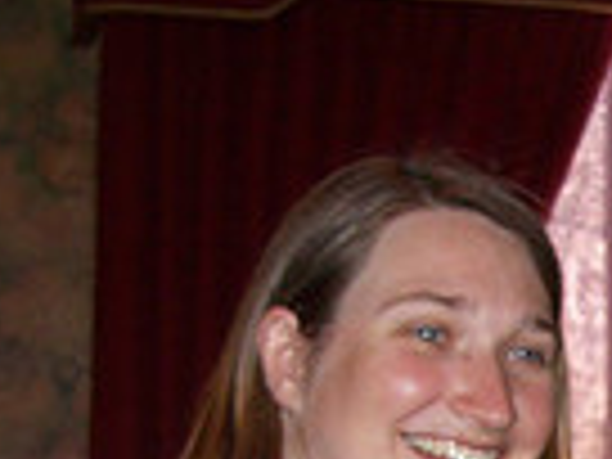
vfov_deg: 8.9
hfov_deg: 12.0
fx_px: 2793
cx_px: 909
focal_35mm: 158
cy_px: 902
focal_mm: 7.8
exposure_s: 1/60
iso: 125
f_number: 2.8
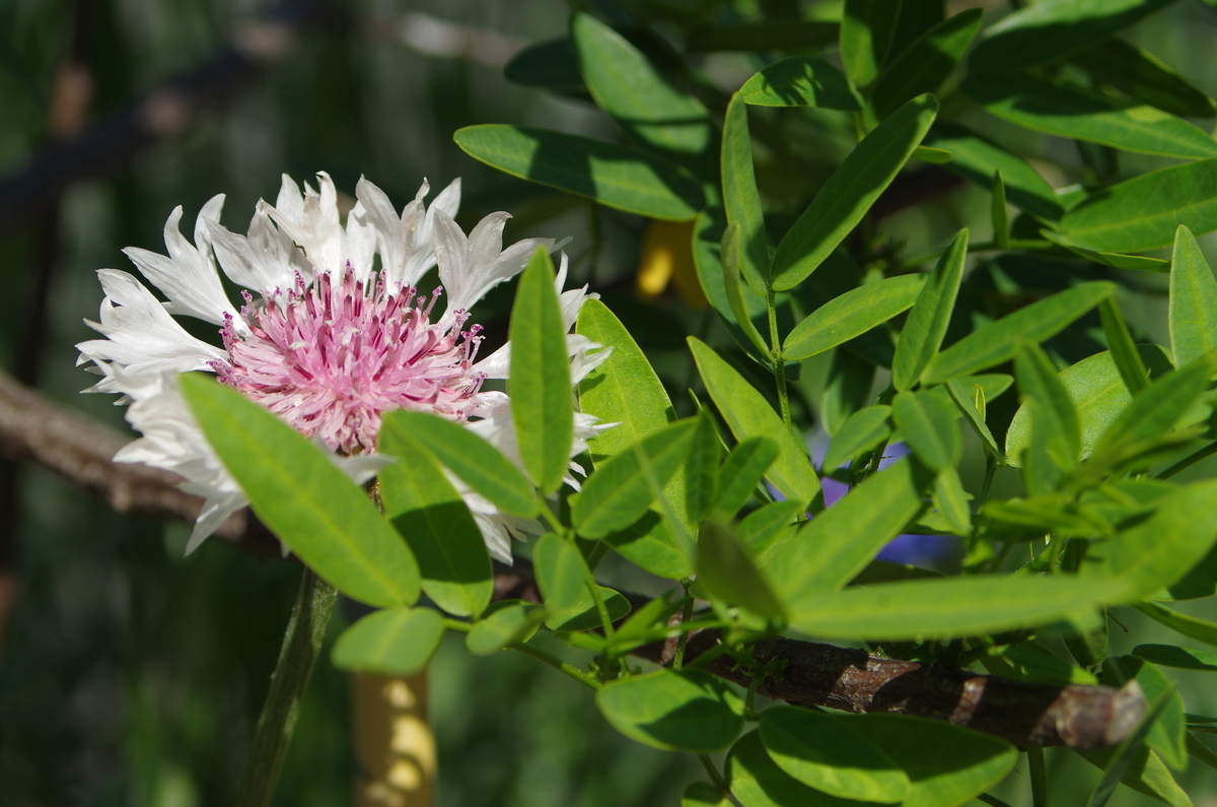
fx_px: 2530
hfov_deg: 27.0
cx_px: 608
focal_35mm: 75
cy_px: 404
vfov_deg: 18.1
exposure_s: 1/250
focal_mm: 50
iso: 100
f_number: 6.3
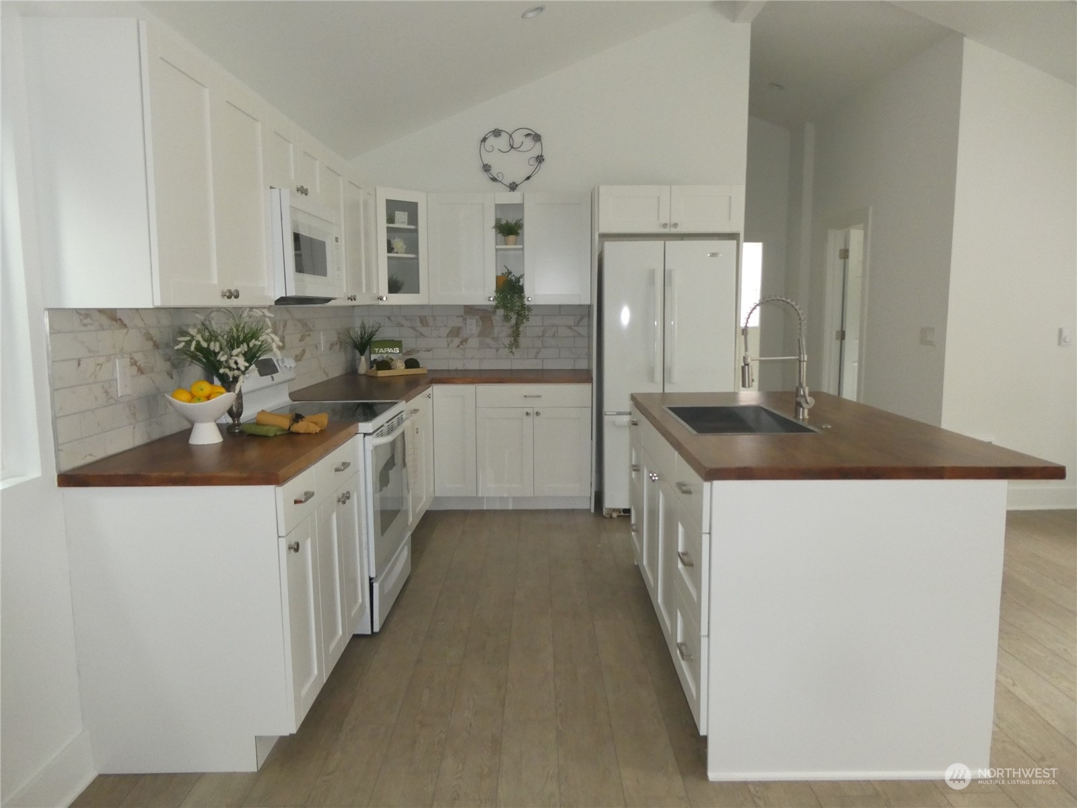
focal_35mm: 24
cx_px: 538
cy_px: 404
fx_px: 747
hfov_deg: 71.6
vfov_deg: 56.8
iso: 400
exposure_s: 1/60
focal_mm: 4.3
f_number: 3.3
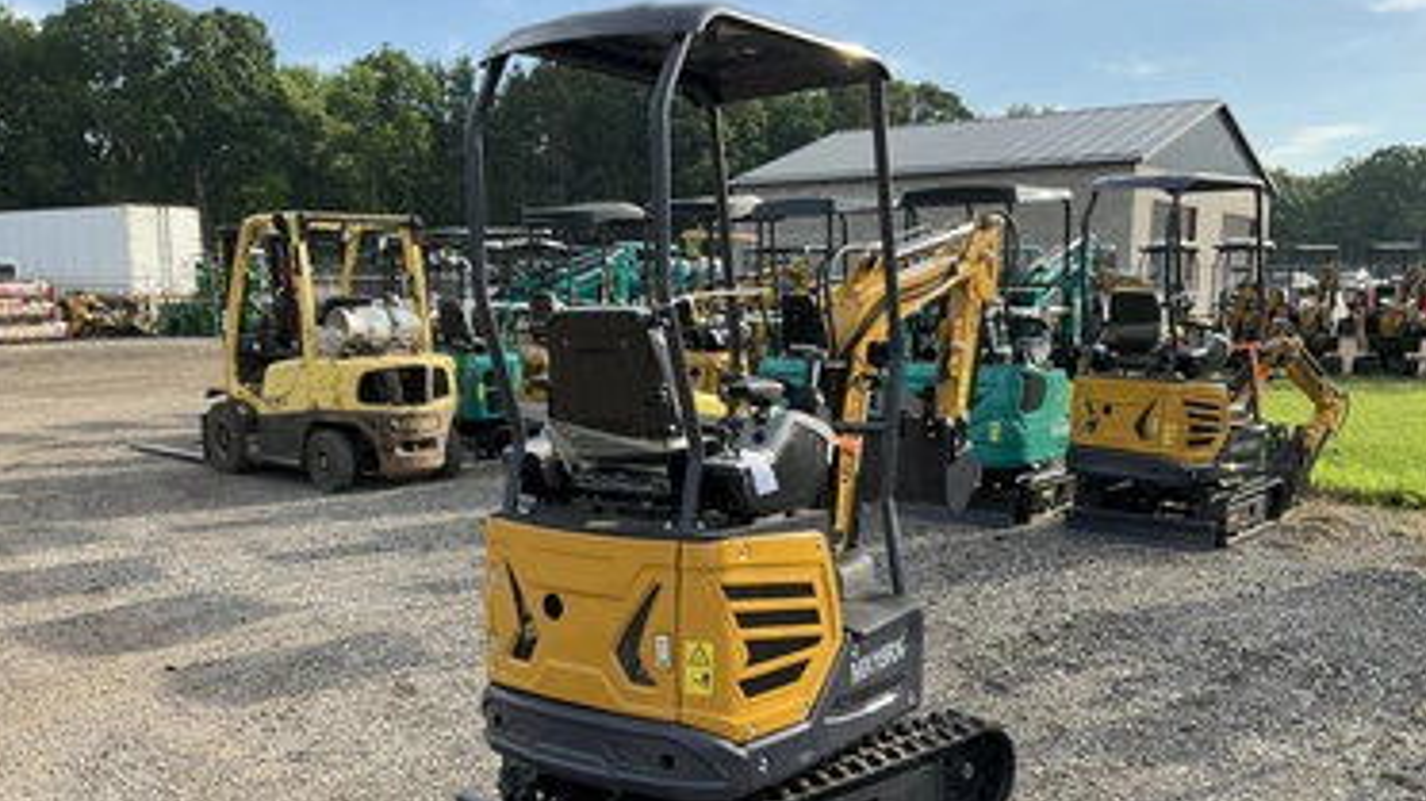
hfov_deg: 58.0
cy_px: 494
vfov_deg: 34.5
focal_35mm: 34
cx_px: 724
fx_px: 1285
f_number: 1.8
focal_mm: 3
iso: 25
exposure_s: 1/580
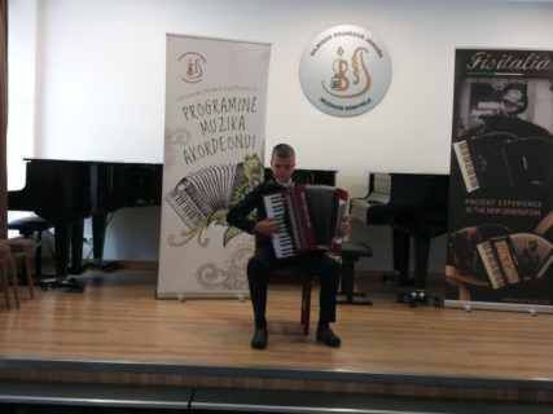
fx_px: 830
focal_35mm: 52
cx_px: 276
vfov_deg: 28.0
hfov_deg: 36.8
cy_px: 207
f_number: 2.4
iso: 125
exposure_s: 1/25
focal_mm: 5.54
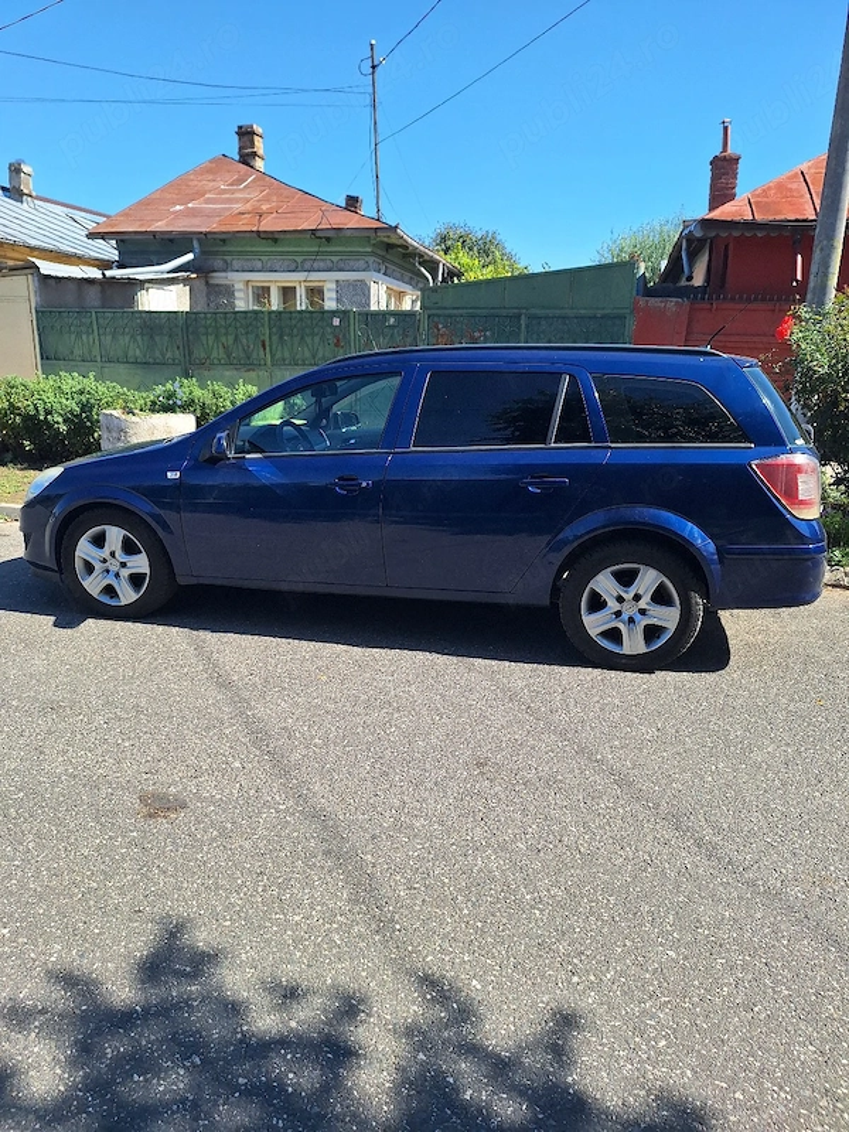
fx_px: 752
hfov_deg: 58.9
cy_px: 566
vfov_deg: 73.9
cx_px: 424
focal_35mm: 23
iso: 40
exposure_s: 1/2000
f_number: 1.8
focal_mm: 5.54
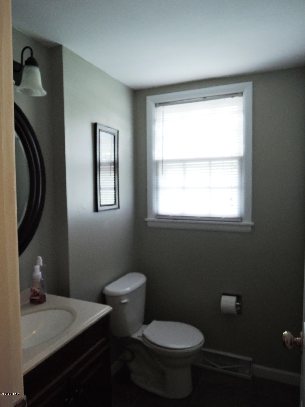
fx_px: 282
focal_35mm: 24
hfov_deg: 56.8
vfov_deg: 71.6
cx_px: 152
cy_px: 204
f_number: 2.5
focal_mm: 5.1
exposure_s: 1/30
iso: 360
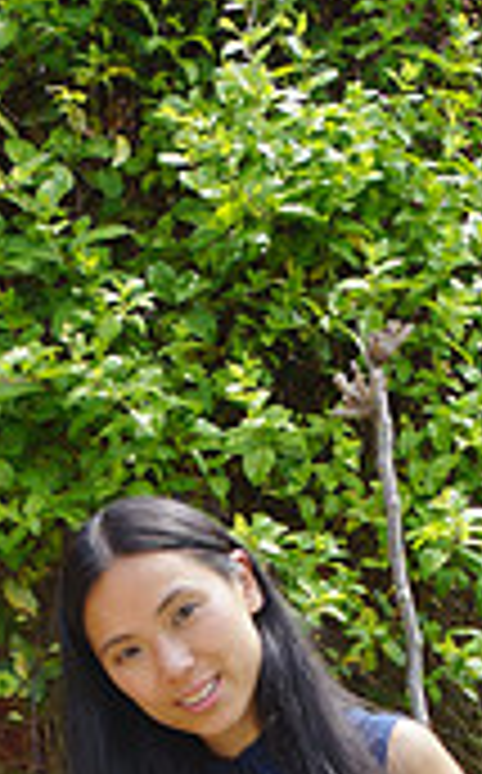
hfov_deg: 13.5
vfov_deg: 20.1
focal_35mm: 96
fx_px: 2024
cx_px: 113
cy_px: 972
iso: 125
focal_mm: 24
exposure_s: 1/320
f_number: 4
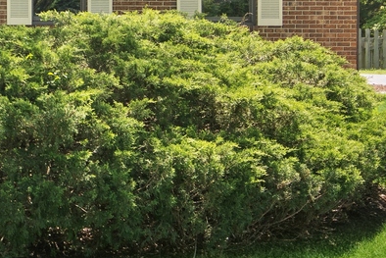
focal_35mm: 148
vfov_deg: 9.1
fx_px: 1587
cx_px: -272
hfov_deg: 12.8
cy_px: -75
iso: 200
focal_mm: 24
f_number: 8
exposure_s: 1/400
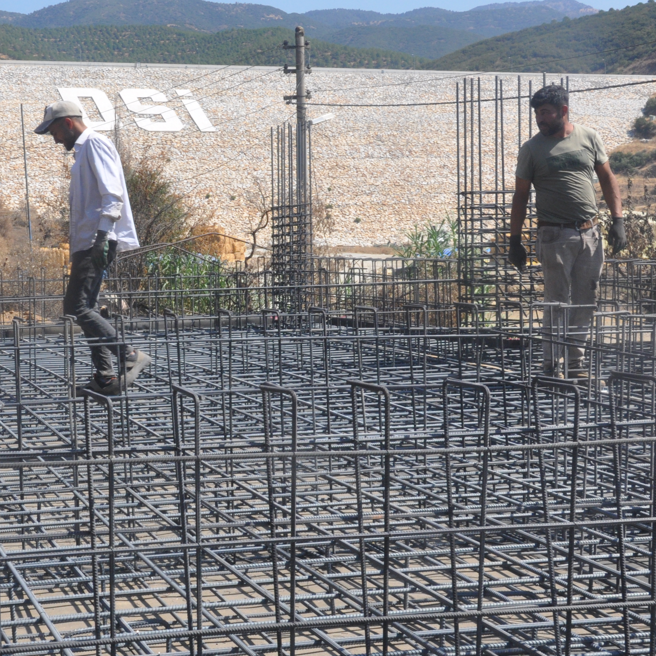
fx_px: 1415
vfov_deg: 26.1
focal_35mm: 66
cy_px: 350
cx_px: 179
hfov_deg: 25.8
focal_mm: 26
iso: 640
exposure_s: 1/250
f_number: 16
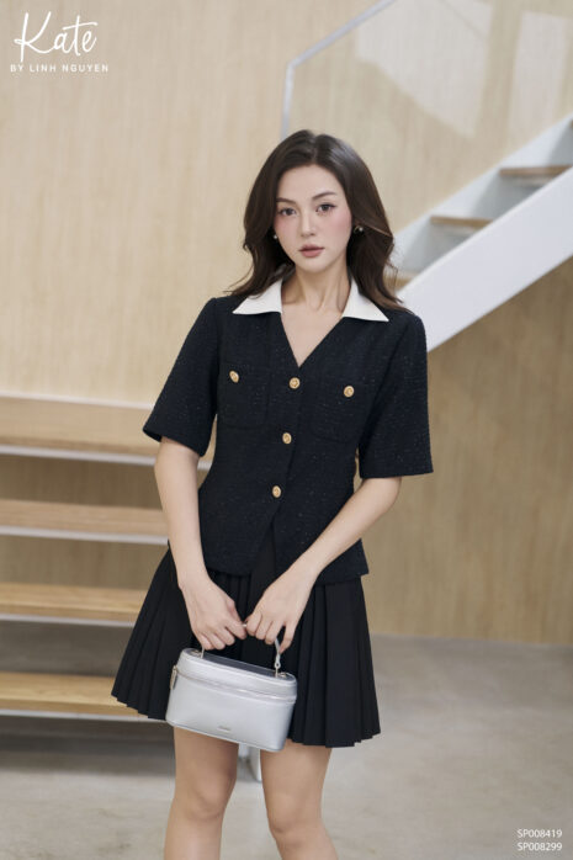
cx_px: 286
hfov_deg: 19.4
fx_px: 1672
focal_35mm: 70
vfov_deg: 28.8
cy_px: 430
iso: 800
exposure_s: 1/160
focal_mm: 70
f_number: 2.8
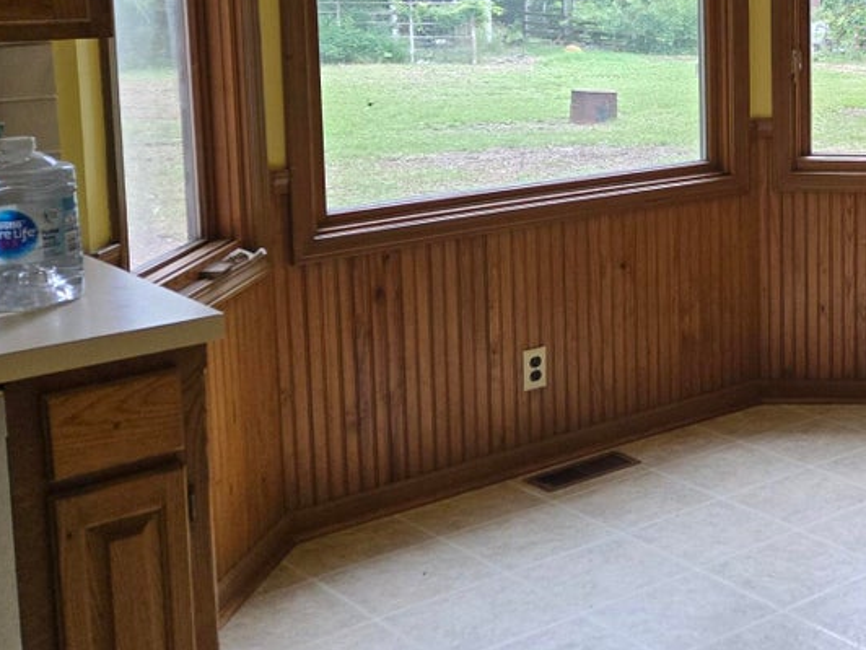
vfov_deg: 24.4
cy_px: 130
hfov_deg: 29.1
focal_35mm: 59
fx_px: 1476
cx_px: 987
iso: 160
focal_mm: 5.4
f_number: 1.8
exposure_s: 1/508
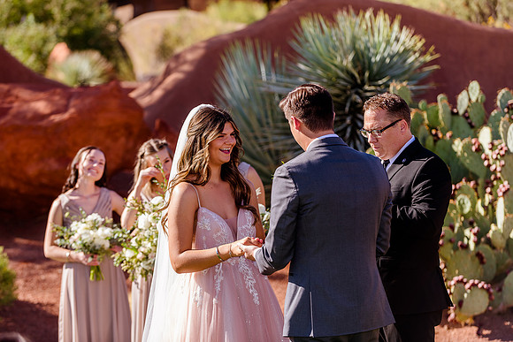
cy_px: 171
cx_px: 256
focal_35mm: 135
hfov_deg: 15.2
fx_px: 1924
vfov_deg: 10.2
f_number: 3.5
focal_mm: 135
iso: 200
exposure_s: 1/800
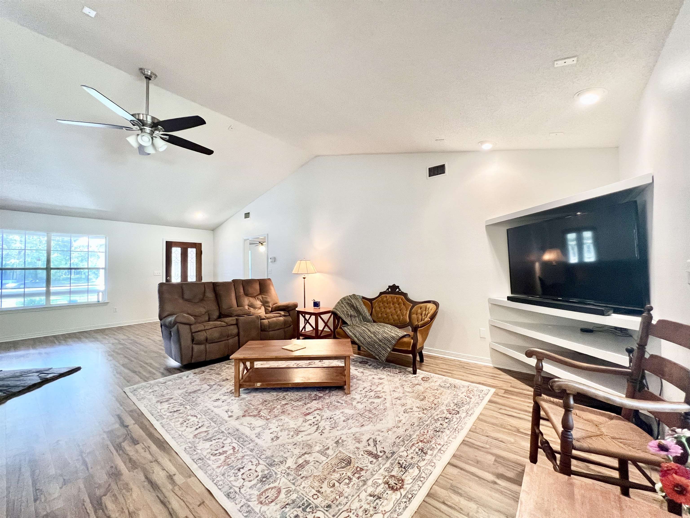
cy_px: 259
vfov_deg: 89.9
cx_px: 345
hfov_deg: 106.2
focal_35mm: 13
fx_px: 259
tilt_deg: +1.2
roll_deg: +0.8
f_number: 1.8
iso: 320
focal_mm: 1.57
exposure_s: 1/60
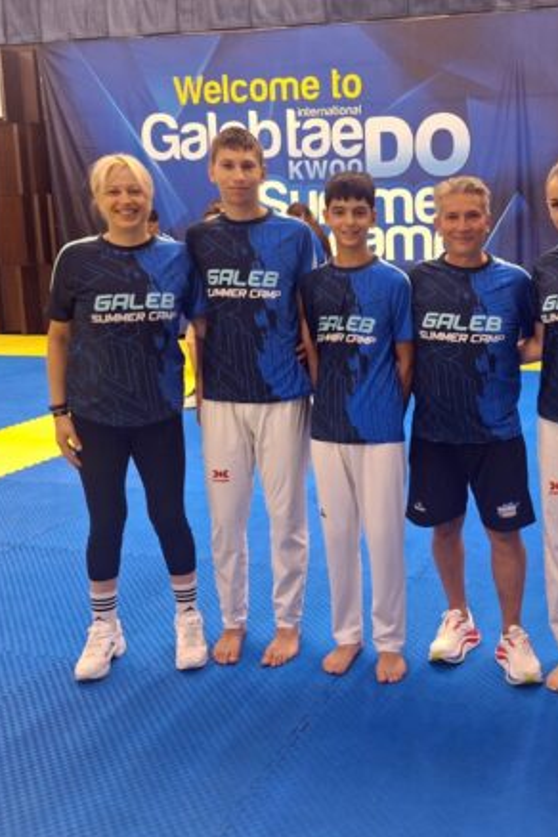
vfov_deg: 50.6
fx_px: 883
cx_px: 457
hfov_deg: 33.9
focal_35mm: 38
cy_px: 375
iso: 160
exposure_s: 1/50
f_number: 1.8
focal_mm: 5.54
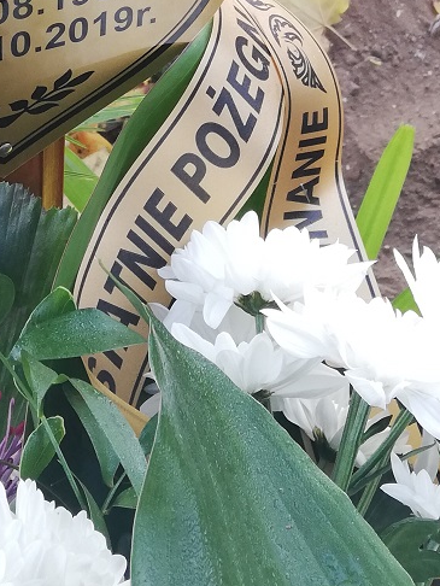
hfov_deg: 18.5
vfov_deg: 22.9
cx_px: 81
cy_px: -93
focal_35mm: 79
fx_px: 1338
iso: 80
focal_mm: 3.81
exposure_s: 1/100
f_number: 2.2
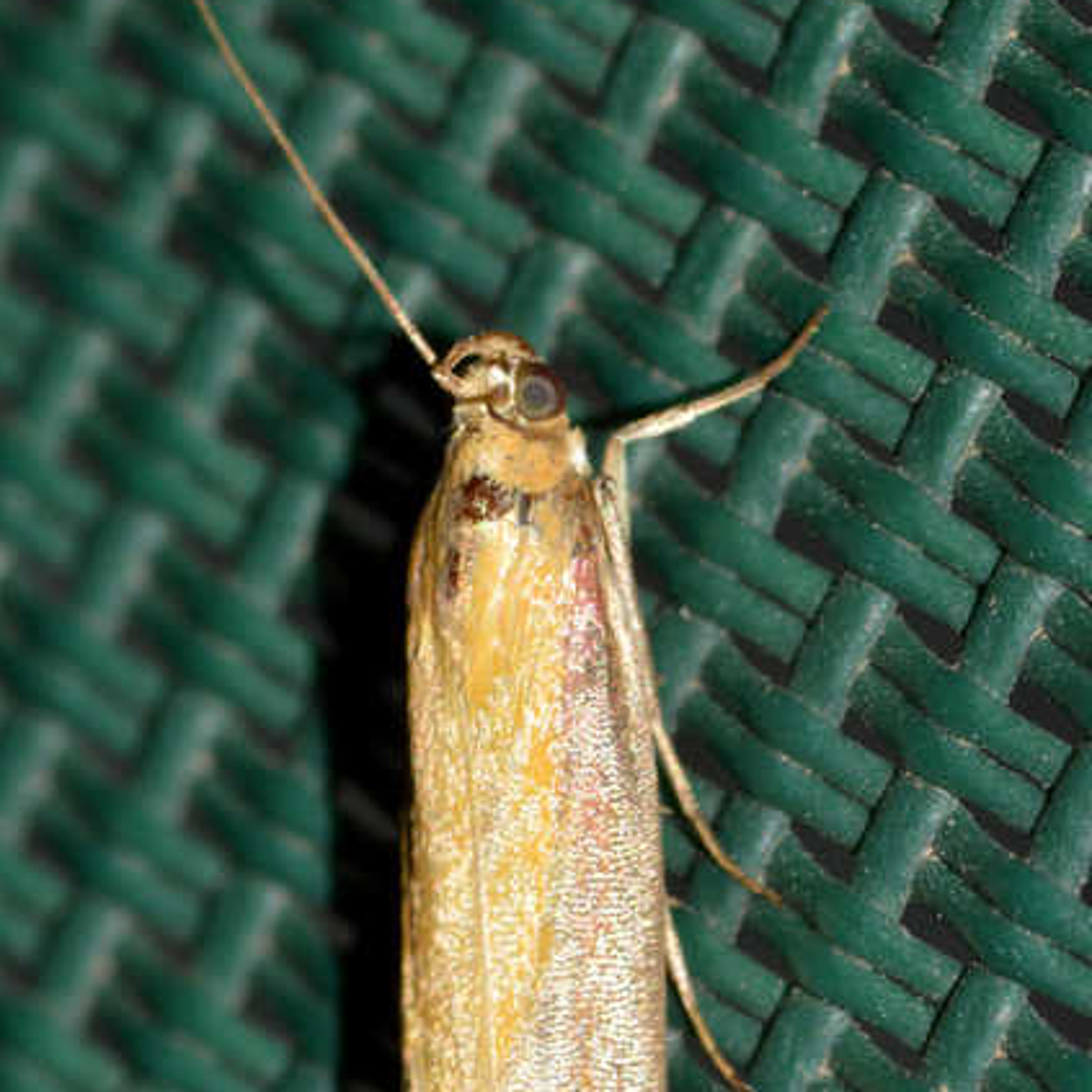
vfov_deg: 9.1
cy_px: 707
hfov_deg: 9.1
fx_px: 6888
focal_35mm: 193
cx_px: 547
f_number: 20
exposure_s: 1/200
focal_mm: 100
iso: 100
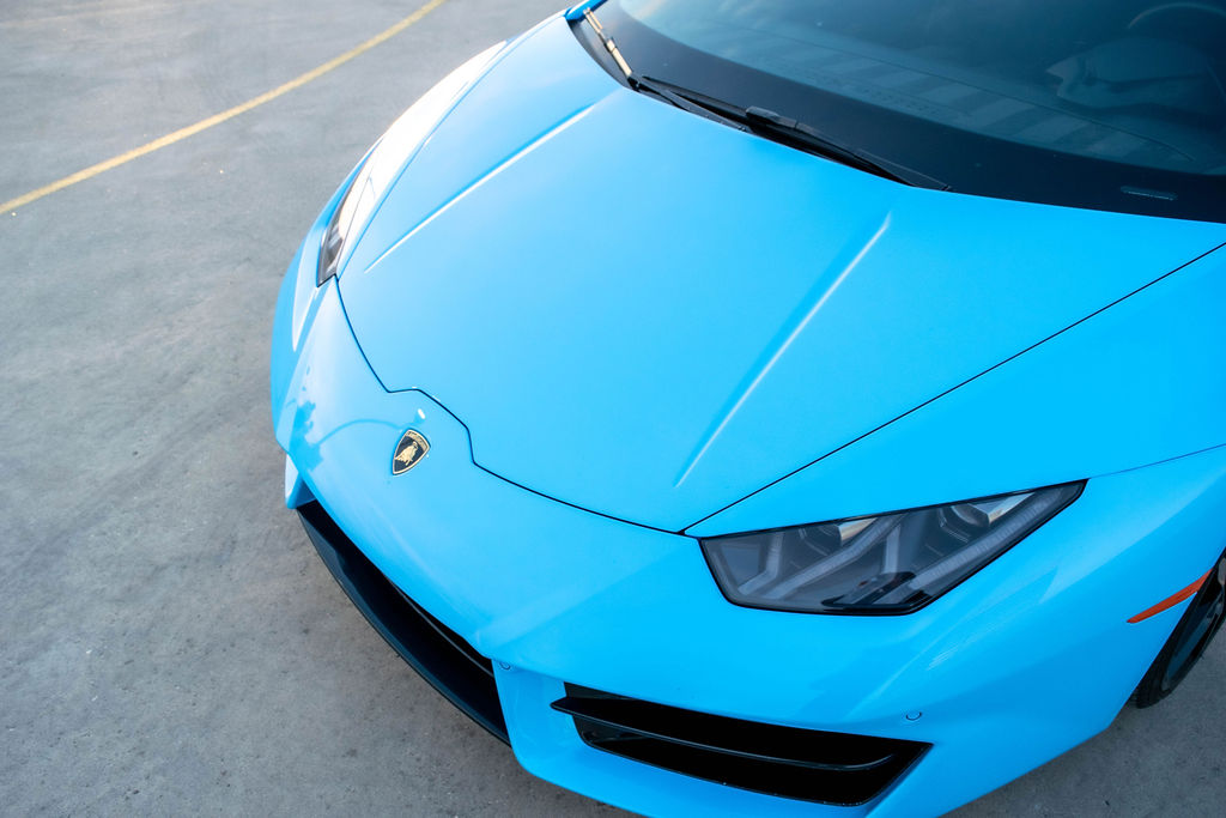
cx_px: 613
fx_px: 920
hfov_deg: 67.4
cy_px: 409
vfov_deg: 47.9
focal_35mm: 27
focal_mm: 18
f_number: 6.3
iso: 400
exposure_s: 1/160
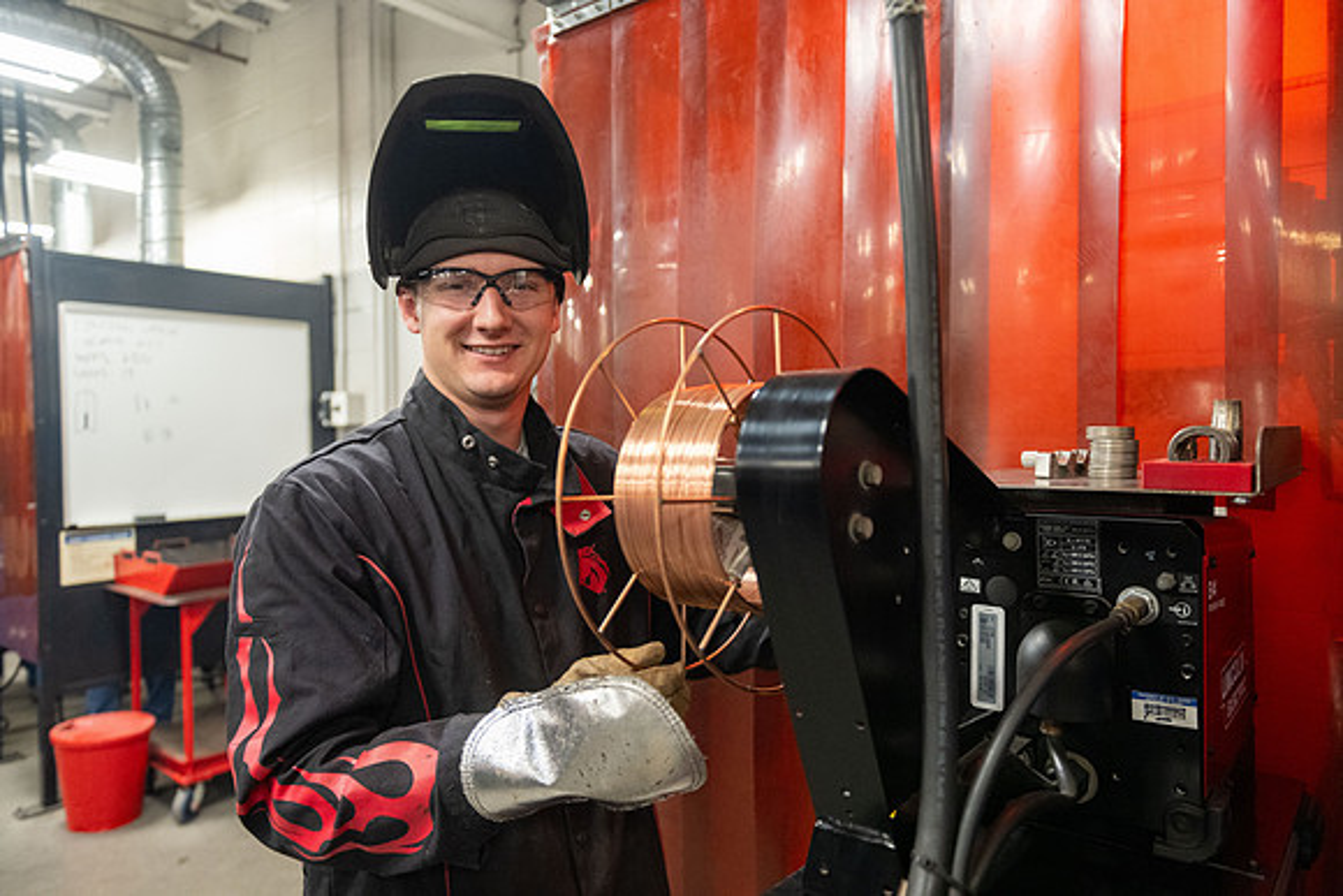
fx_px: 896
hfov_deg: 73.7
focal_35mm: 24
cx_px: 672
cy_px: 448
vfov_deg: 53.2
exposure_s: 1/400
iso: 2500
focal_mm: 24
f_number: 2.8
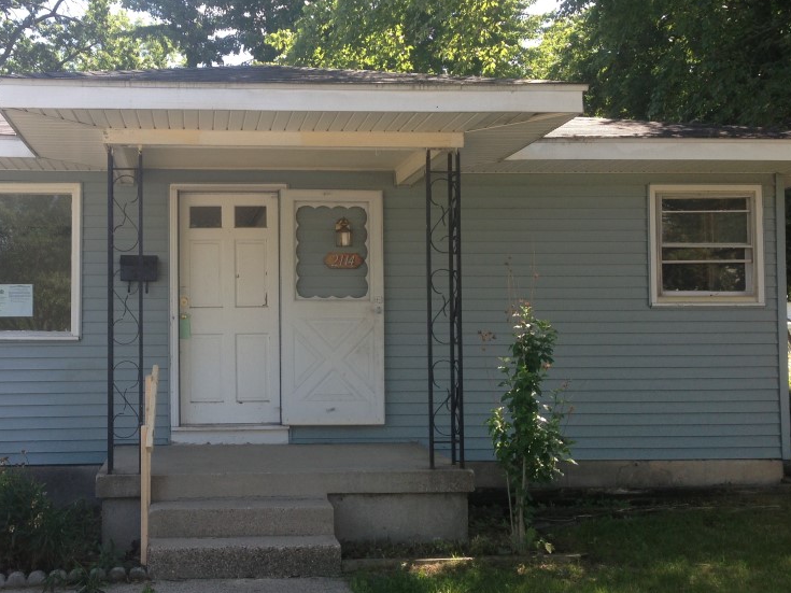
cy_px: 302
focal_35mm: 46
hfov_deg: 40.7
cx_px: 254
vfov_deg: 31.5
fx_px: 1051
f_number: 2.4
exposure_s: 1/256
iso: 50
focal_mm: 4.13
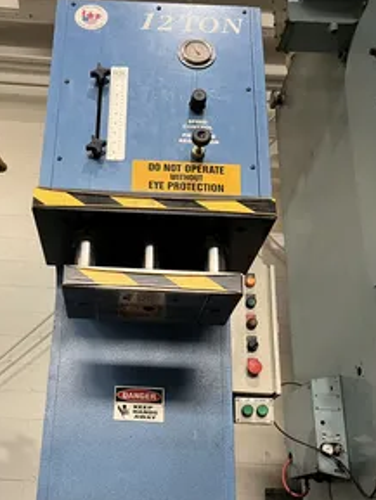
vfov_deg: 50.3
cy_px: 337
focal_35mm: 36
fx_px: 521
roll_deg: -3.0
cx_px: 126
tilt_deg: +18.7
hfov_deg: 39.2
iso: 125
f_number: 1.5
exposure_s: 1/90
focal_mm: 5.7
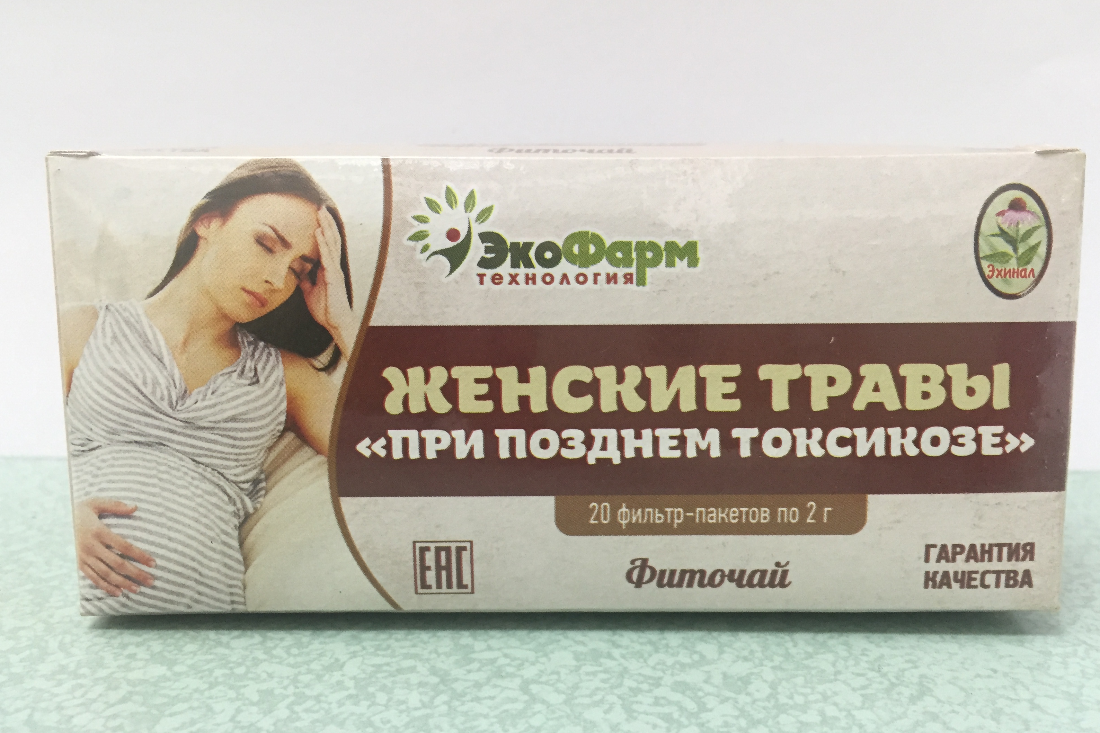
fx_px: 947
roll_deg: -1.4
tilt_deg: -11.0
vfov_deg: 42.3
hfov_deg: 60.3
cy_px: 351
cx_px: 553
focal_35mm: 31
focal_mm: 4.15
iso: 200
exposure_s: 1/33
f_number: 2.2
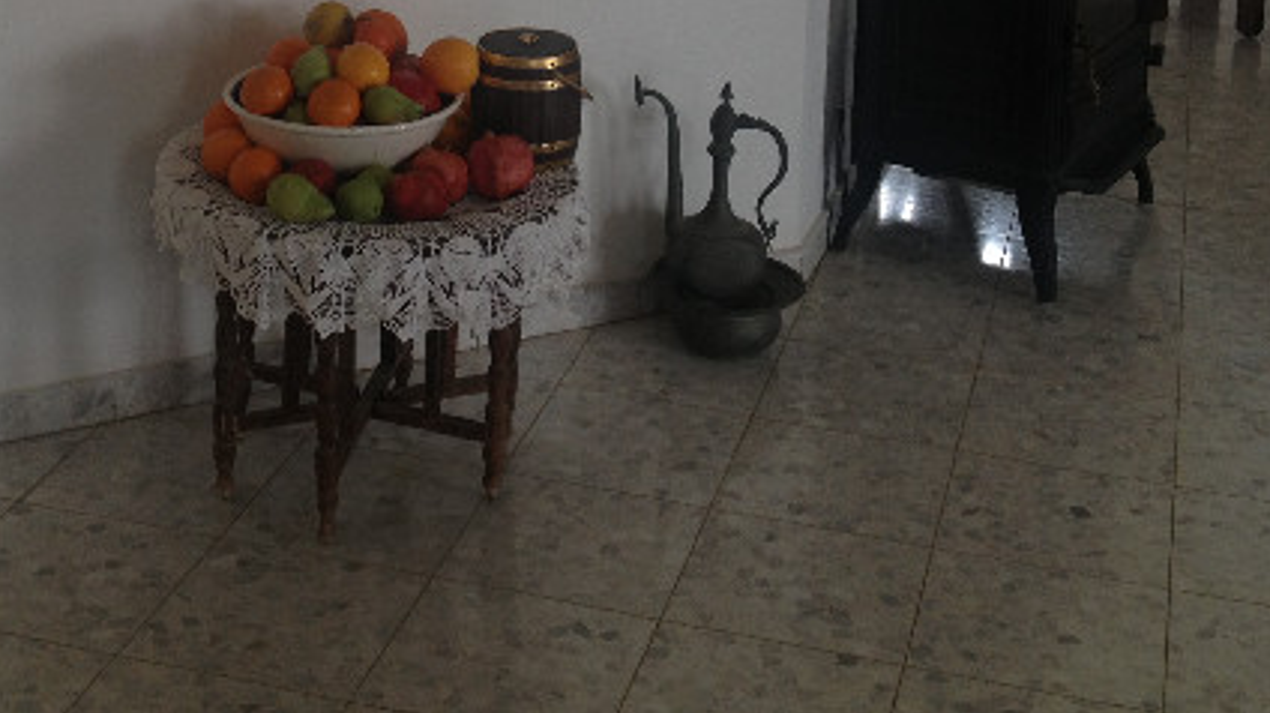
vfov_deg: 16.0
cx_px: 467
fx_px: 2423
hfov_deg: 29.2
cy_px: -159
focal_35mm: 72
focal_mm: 4.28
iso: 50
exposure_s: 1/40
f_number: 2.4
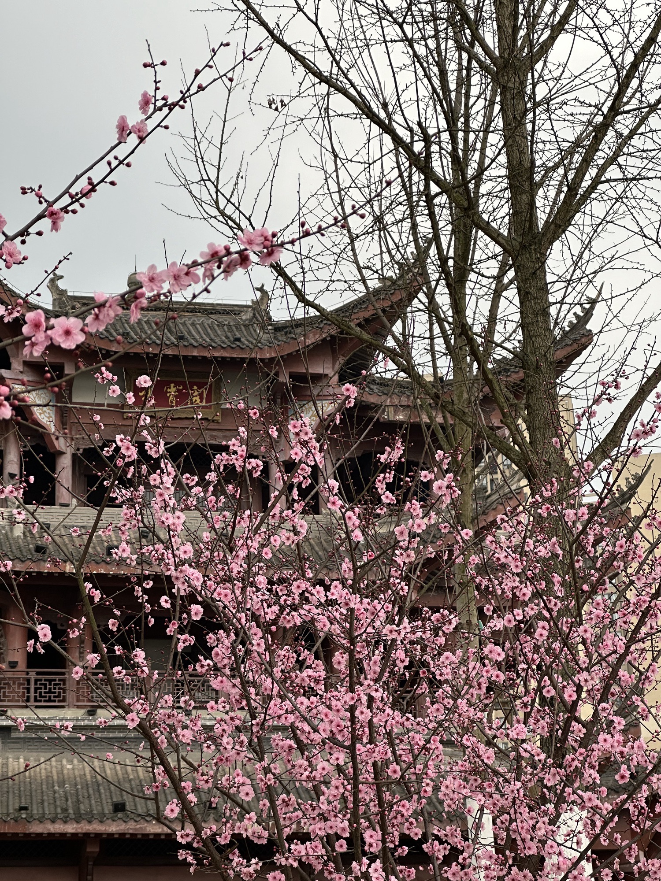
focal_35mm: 77
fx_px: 1960
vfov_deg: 25.3
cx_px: 330
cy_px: 440
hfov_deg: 19.1
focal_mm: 9
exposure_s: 1/99
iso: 32
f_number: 2.8
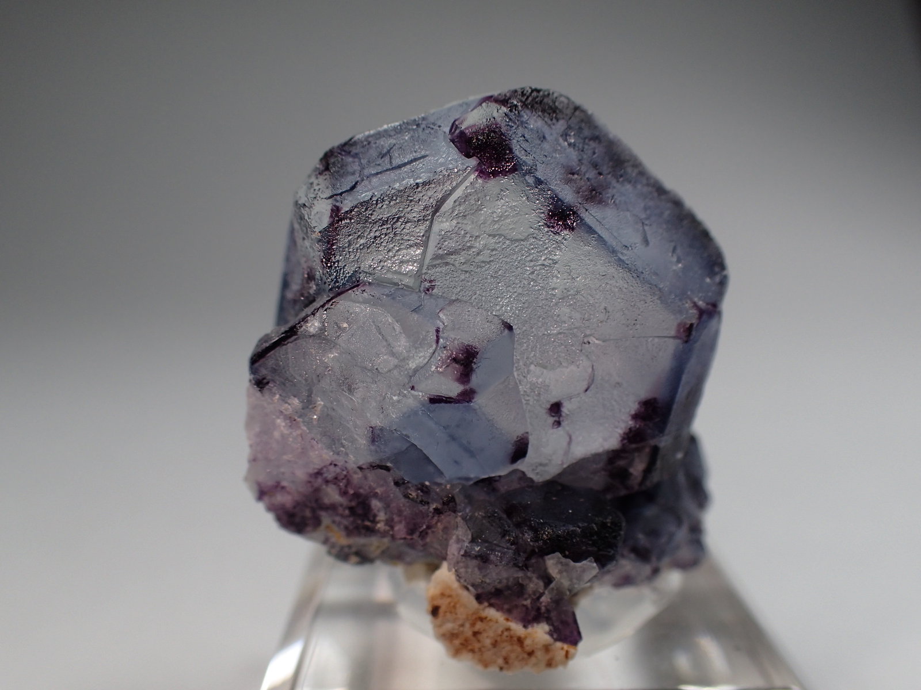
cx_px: 460
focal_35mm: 30
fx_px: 798
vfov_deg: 46.8
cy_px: 345
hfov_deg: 60.0
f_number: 3.2
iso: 100
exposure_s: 1/160
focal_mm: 5.5
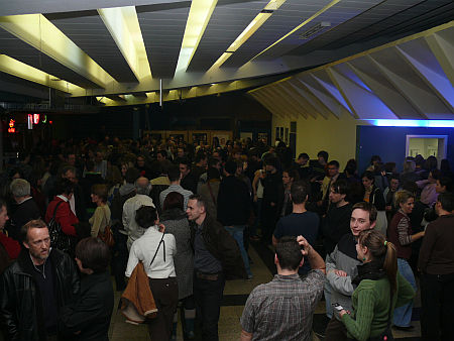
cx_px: 227
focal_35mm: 35
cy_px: 170
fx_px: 459
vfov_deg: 40.7
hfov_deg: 52.6
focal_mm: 7.4
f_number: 2.8
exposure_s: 1/30
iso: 100
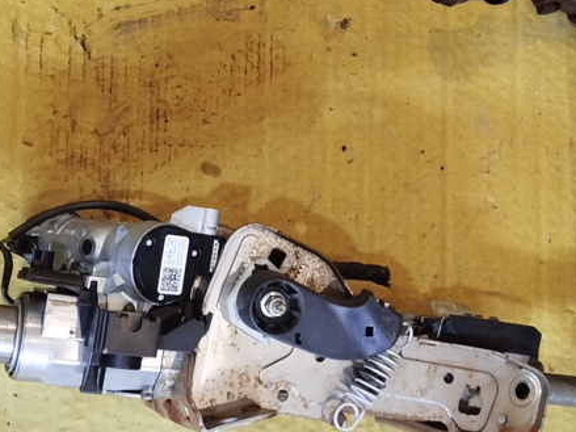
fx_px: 1164
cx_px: 300
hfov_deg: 27.8
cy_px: 211
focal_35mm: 70
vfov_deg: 21.0
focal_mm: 5.31
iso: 640
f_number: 1.7
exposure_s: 1/33
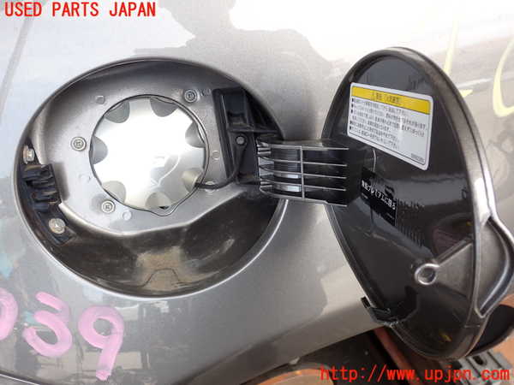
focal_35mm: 30
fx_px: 445
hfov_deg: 60.0
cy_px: 192
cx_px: 257
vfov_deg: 46.8
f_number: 3.2
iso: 100
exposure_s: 1/100
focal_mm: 5.4
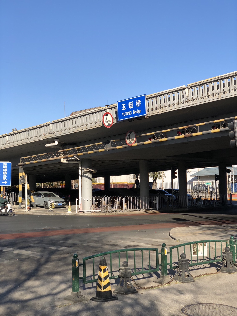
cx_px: 118
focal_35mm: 52
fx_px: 475
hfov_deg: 28.0
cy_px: 158
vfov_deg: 36.8
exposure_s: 1/827
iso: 16
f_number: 2.4
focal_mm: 6
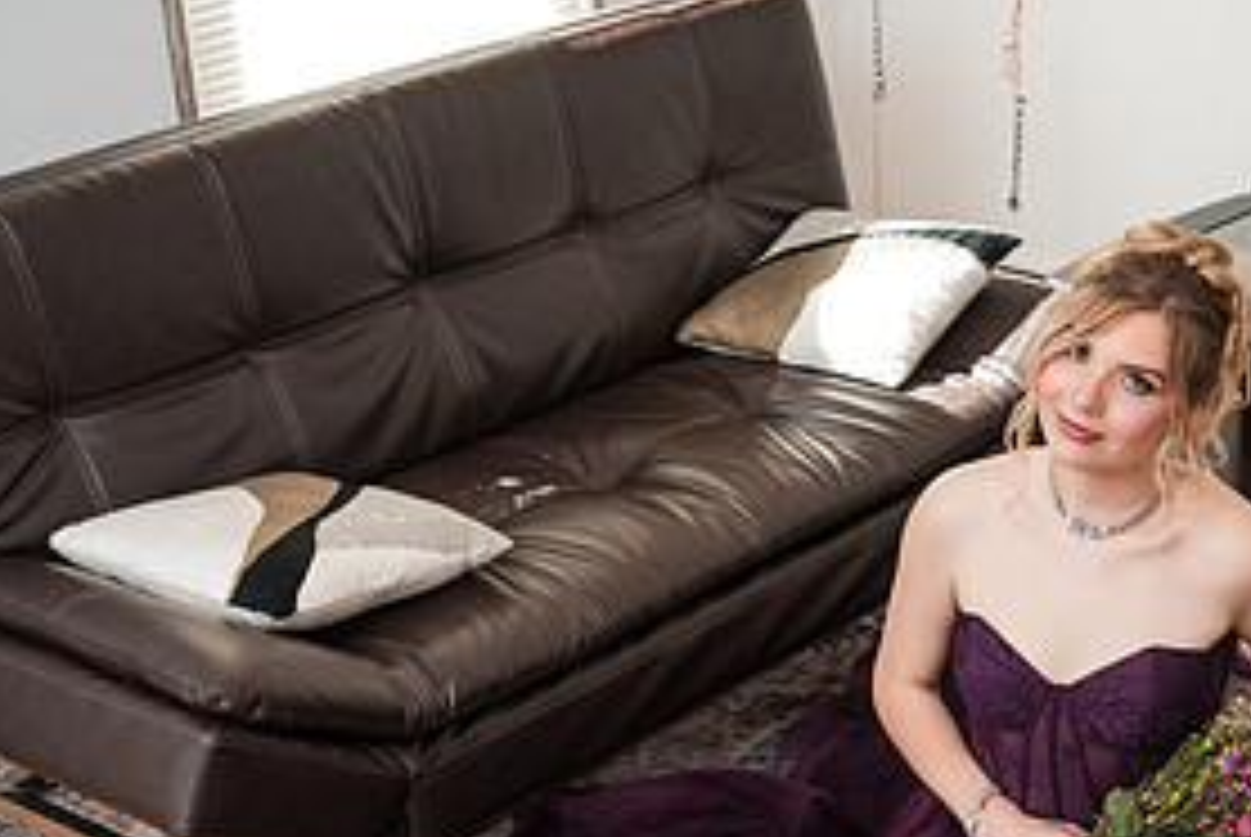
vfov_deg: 18.3
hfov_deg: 27.2
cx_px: 990
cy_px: 821
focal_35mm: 73
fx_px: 2539
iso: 1000
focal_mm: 35
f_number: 3.2
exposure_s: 1/250
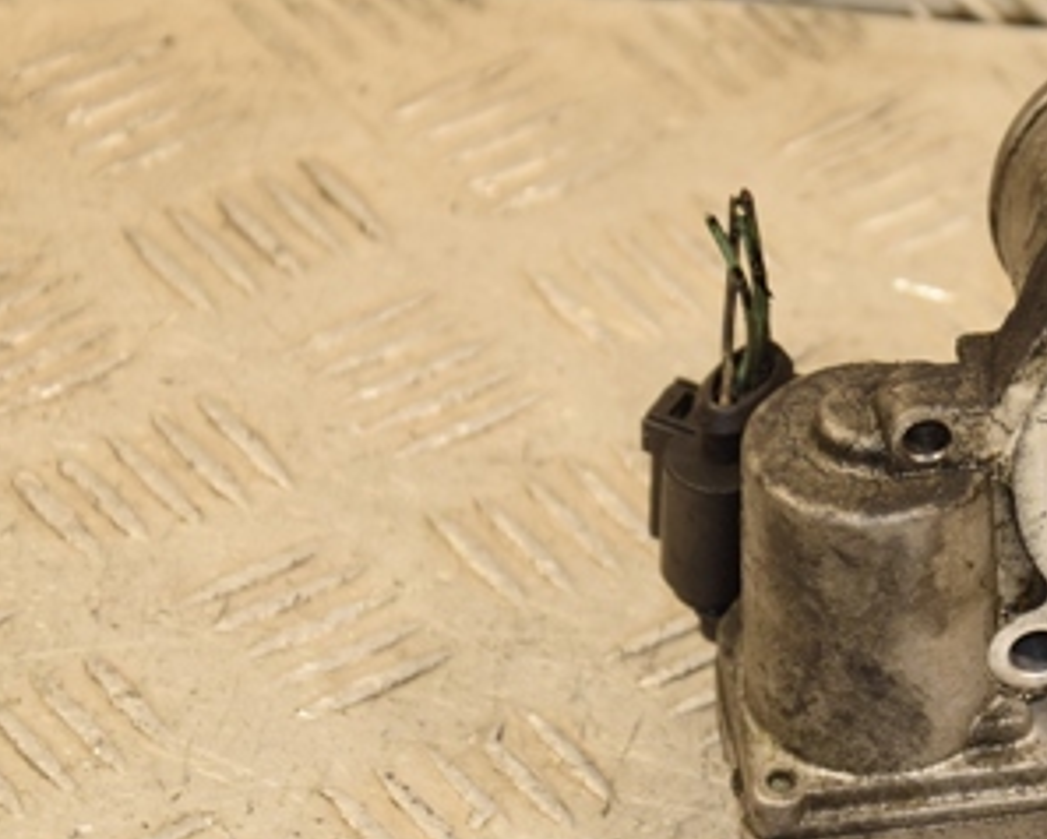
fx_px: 6574
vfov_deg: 7.3
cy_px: 458
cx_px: 1005
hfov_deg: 9.1
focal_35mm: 212
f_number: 5.3
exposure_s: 1/160
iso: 800
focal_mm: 70
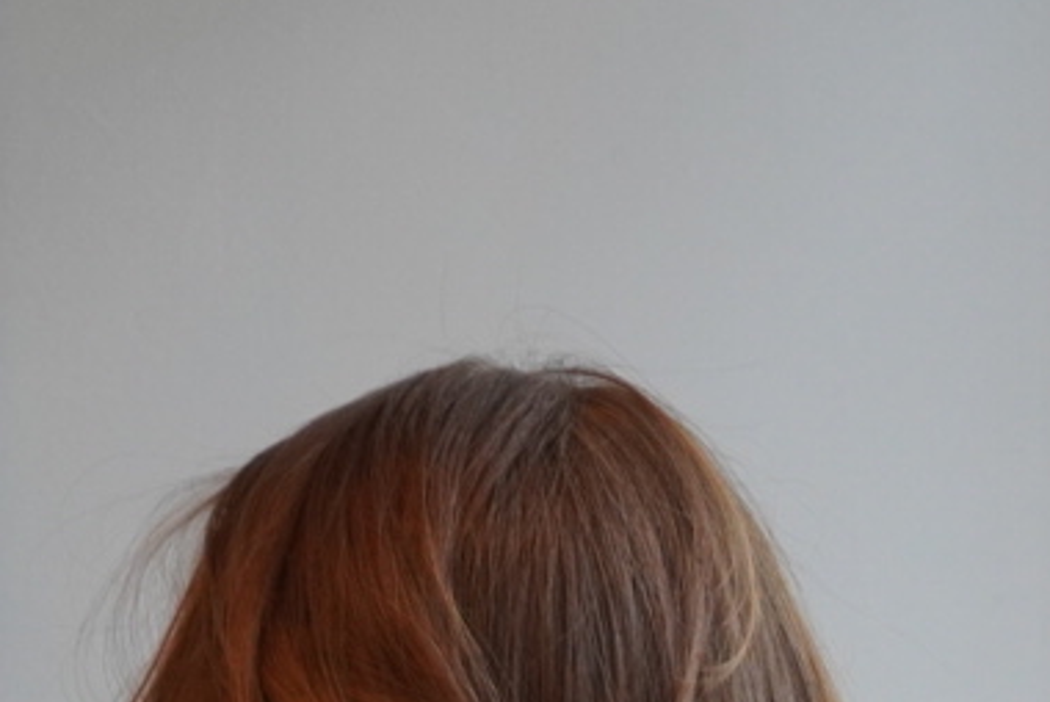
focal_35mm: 153
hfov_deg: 13.3
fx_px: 4466
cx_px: 948
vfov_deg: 8.7
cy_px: 1119
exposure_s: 1/125
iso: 800
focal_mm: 24
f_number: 3.5
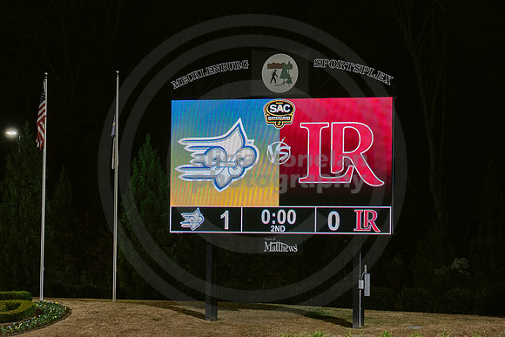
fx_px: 2227
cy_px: 201
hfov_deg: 12.9
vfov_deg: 8.7
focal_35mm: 159
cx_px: 285
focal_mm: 70
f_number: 3.5
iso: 2000
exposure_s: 1/125
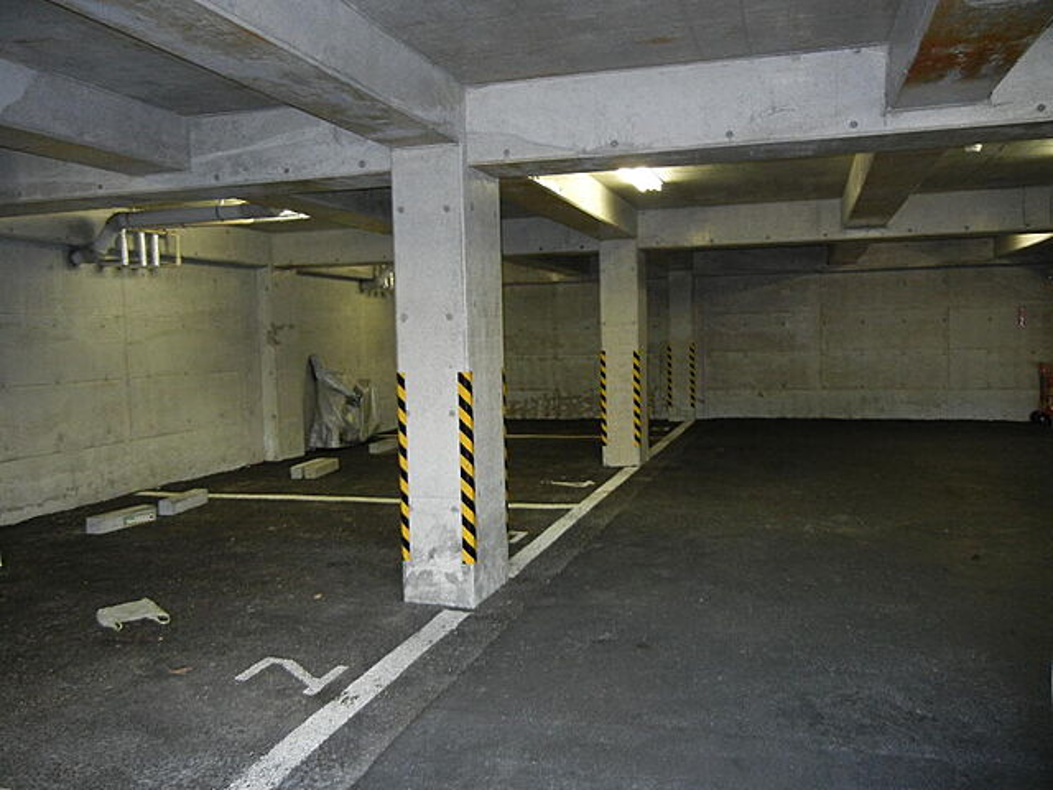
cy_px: 395
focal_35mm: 30
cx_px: 526
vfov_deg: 46.8
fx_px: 913
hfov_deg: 60.0
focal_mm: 5.4
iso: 400
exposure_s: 1/30
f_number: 3.5
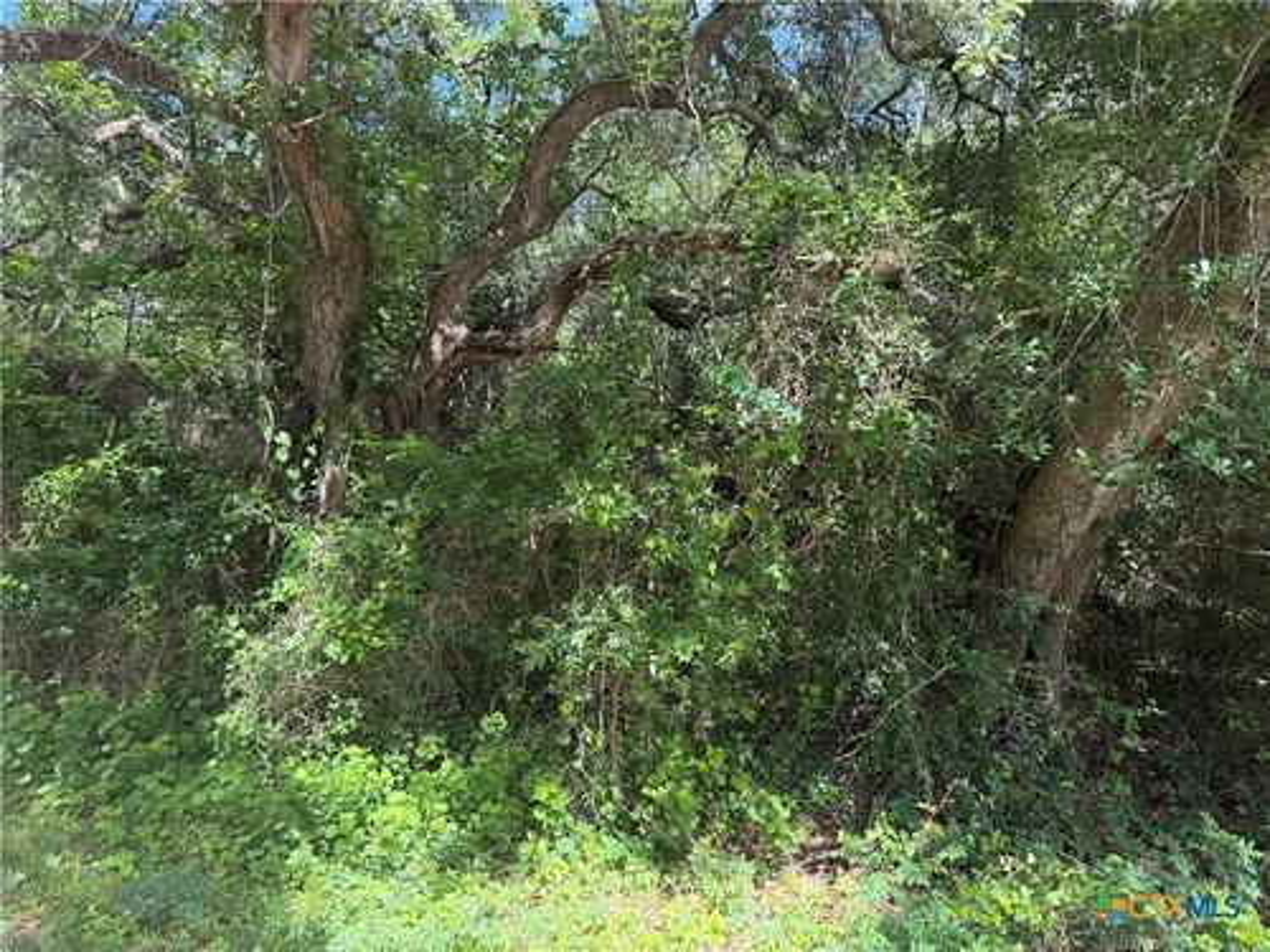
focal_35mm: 24
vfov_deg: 56.8
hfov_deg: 71.6
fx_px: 881
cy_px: 476
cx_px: 635
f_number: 1.78
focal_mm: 6.76
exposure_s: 1/612
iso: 100
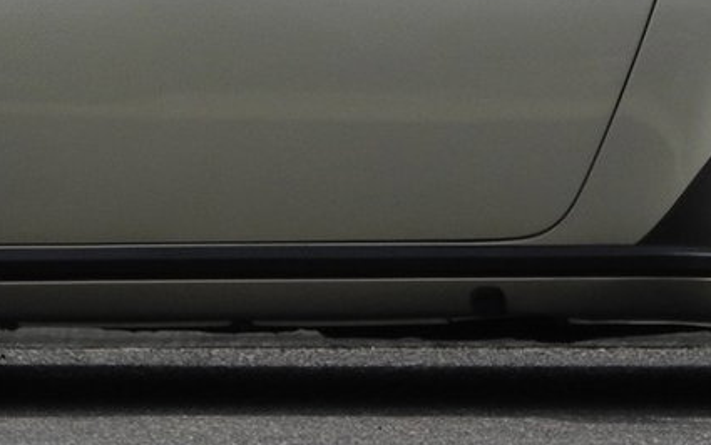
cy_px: 144
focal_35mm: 341
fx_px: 6610
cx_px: 507
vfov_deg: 3.9
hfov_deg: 6.2
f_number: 4
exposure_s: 1/940
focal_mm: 16.3
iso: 100
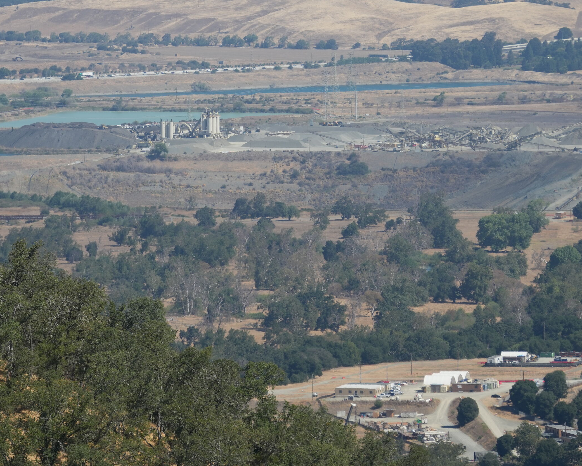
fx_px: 7614
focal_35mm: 442
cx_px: 240
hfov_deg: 4.4
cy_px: 122
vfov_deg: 3.5
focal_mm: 227
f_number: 6.3
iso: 320
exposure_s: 1/1250
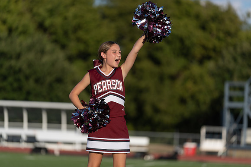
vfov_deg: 7.2
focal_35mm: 192
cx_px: 126
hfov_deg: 10.7
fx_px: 1339
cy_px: 84
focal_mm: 192
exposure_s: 1/2000
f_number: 2.8
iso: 100
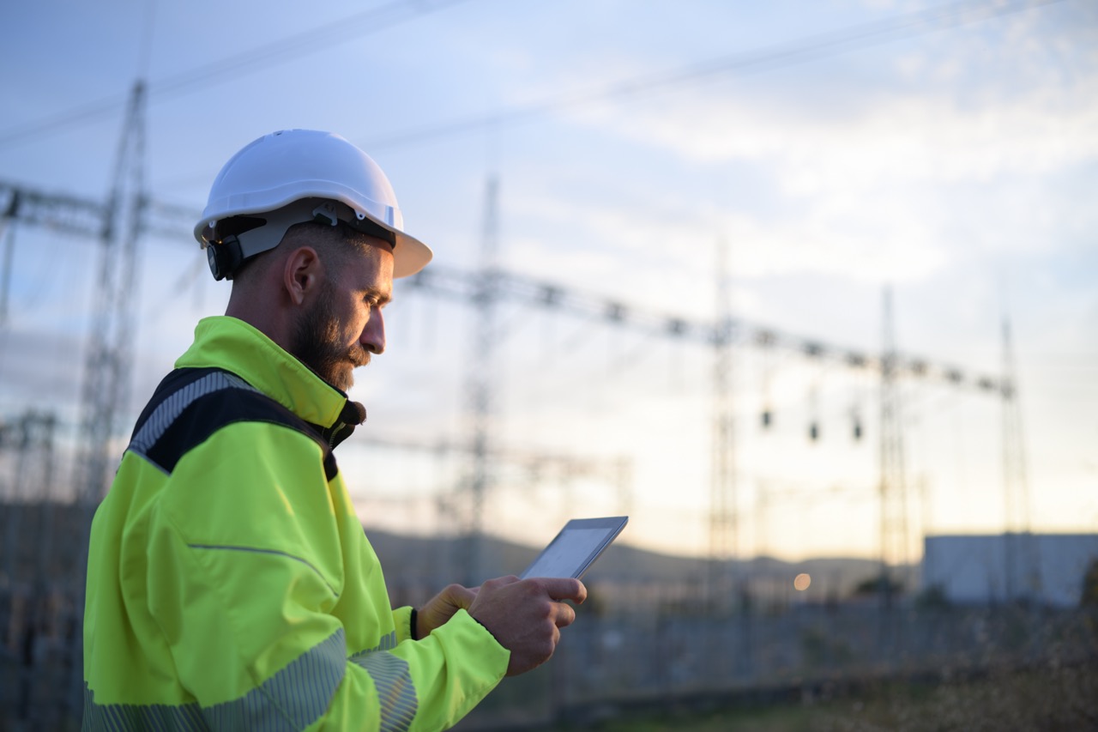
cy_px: 366
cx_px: 549
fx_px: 1067
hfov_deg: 54.4
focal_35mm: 35
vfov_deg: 37.8
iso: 100
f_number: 1.4
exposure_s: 1/800
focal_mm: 35
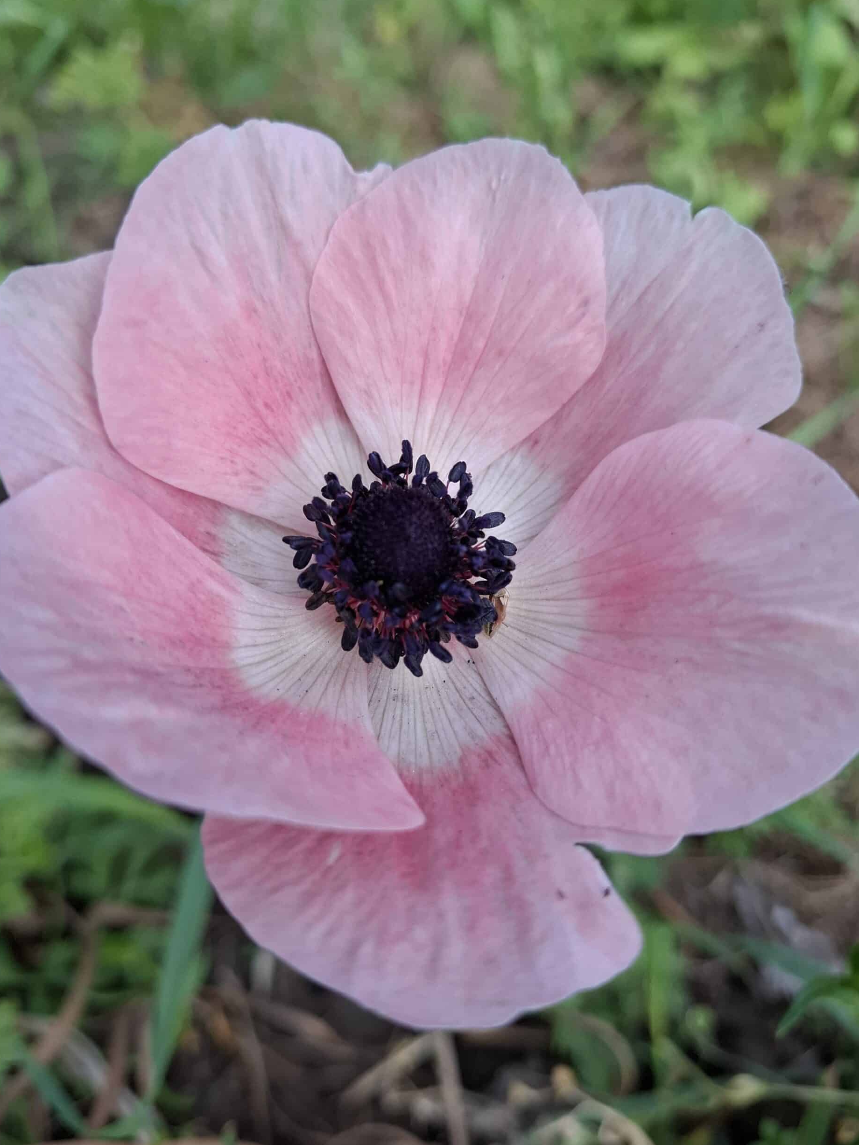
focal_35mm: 24
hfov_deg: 56.8
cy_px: 580
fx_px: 794
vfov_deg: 71.6
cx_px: 419
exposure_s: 1/517
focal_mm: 5.54
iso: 50
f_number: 1.8
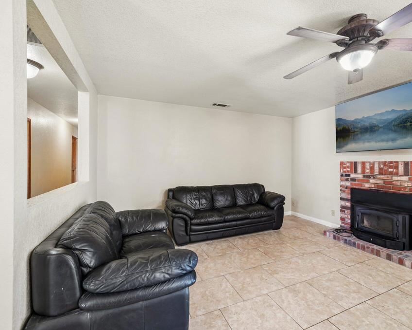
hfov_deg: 89.0
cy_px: 165
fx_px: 207
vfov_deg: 77.0
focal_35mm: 17
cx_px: 237
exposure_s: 1/3.33
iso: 400
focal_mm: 15
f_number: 8
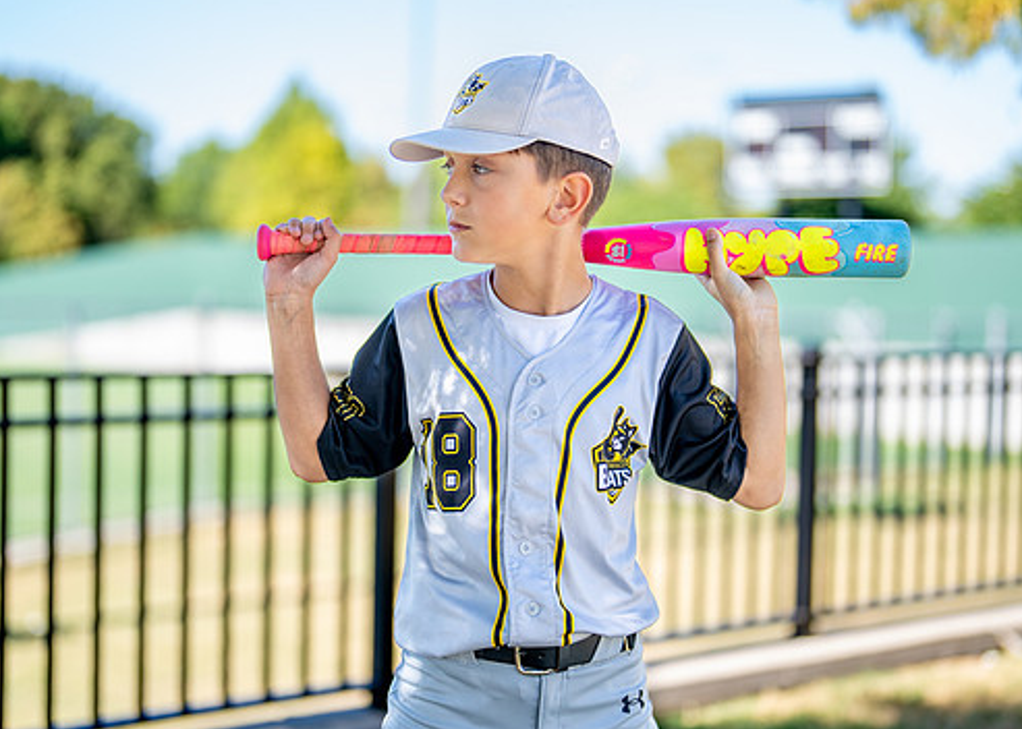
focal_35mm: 70
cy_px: 343
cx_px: 509
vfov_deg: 20.4
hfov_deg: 28.2
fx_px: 2032
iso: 100
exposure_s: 1/1600
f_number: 1.2
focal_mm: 50
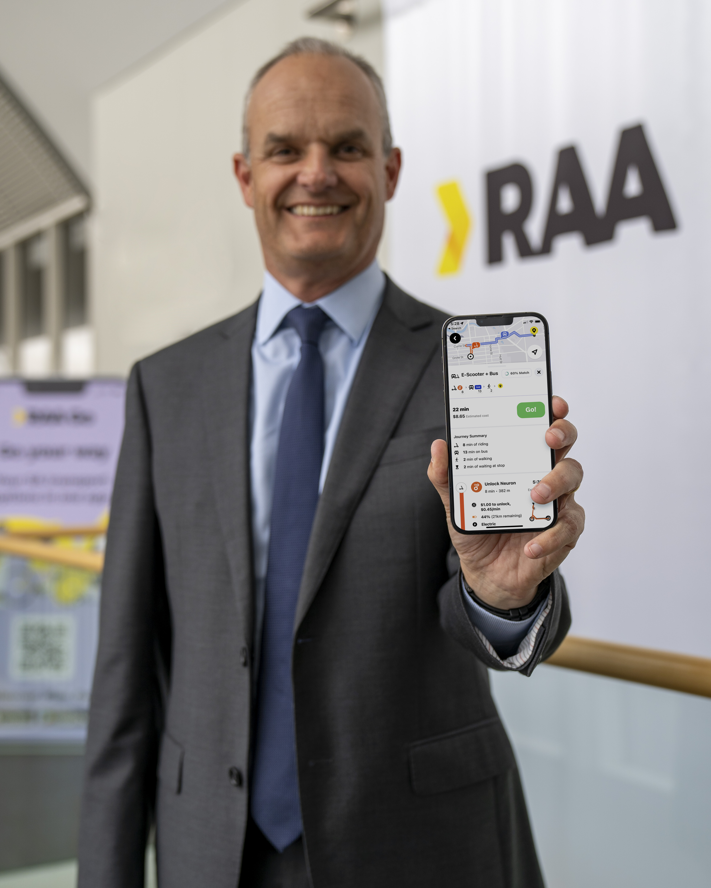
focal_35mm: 47
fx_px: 1236
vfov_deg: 39.5
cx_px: 356
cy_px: 453
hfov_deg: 32.1
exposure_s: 1/100
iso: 100
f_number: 3.2
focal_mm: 41
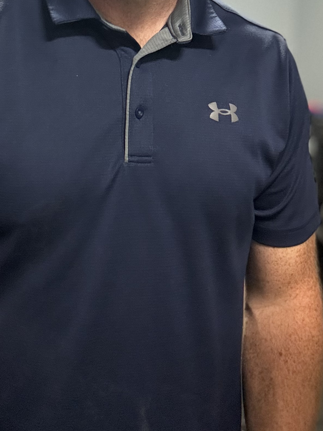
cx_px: 132
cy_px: 22
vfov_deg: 30.8
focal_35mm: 59
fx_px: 734
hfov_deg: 24.8
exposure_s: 1/60
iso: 320
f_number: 1.9
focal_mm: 2.69
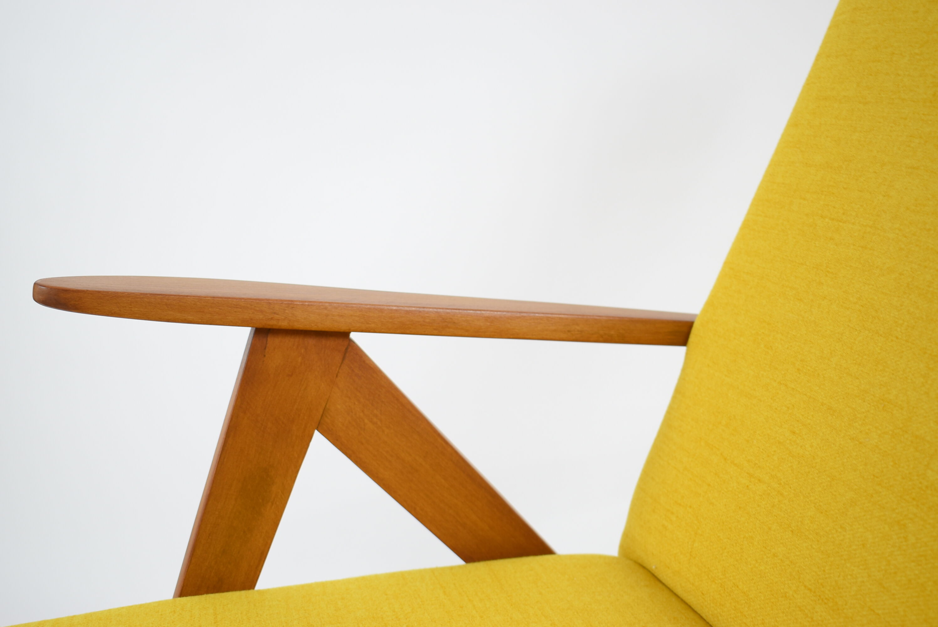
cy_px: 314
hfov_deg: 42.3
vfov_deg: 29.0
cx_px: 469
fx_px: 1212
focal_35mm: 46
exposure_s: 1/13
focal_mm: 31
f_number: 4.2
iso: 100
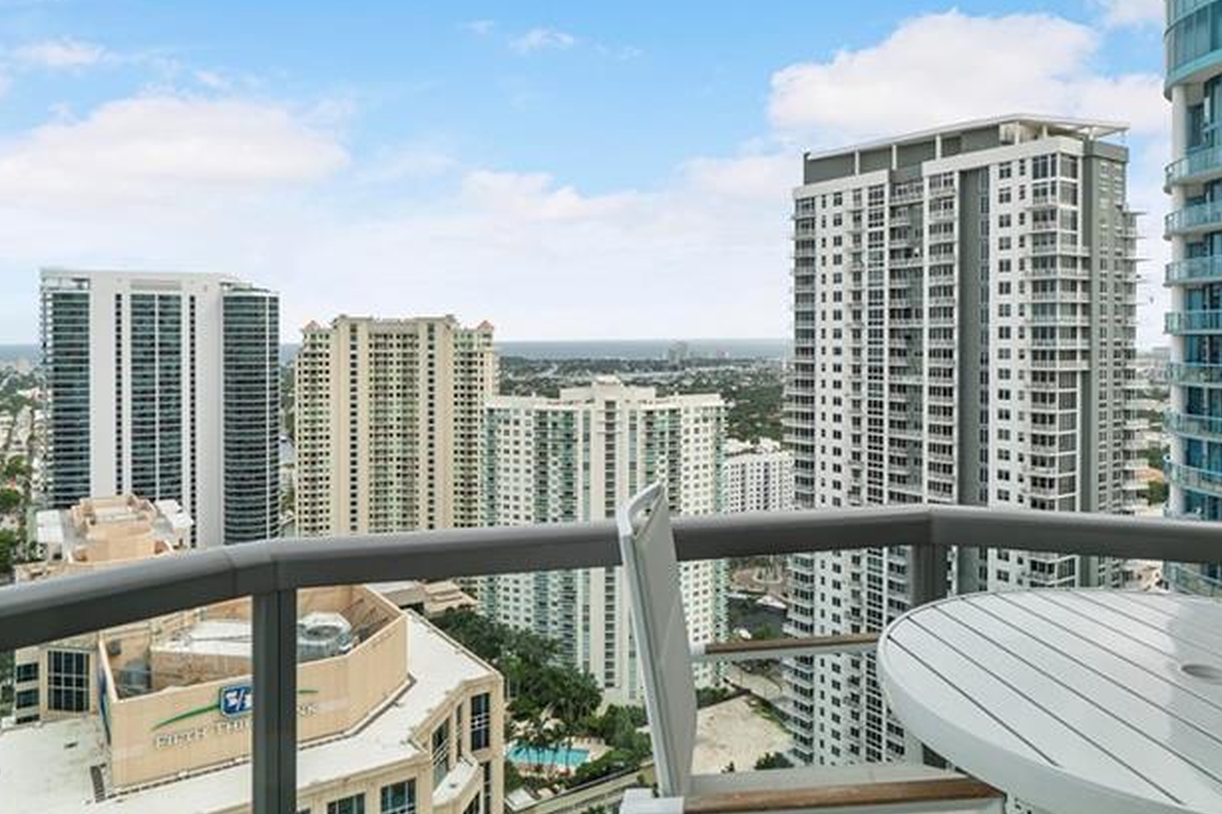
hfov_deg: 71.4
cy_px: 346
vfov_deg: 51.1
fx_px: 848
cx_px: 653
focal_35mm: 25
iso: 100
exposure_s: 1/250
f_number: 11
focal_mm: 10
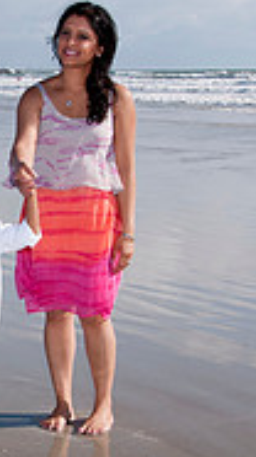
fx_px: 1200
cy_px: 332
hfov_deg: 11.9
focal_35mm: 99
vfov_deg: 21.4
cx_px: -65
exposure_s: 1/250
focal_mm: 26
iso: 100
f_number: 11
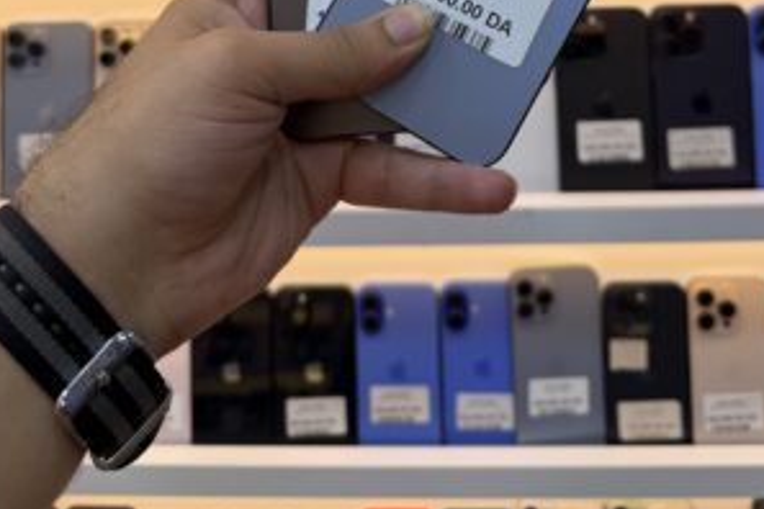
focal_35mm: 42
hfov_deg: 46.2
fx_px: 891
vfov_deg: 27.7
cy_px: -113
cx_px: 451
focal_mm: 6.76
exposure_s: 1/571
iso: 80
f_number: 1.78
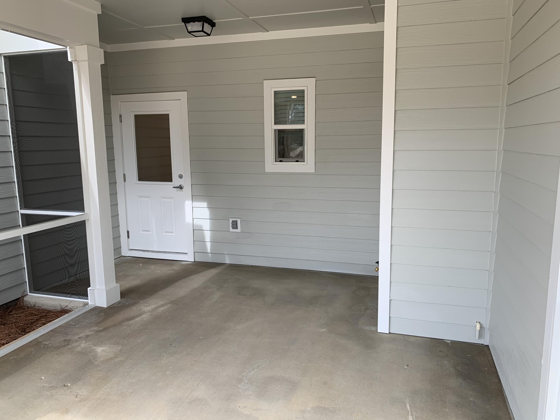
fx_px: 421
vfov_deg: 53.1
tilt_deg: -10.0
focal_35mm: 26
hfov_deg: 67.3
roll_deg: +0.7
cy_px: 210
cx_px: 280
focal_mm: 4.25
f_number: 1.8
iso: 25
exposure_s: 1/122
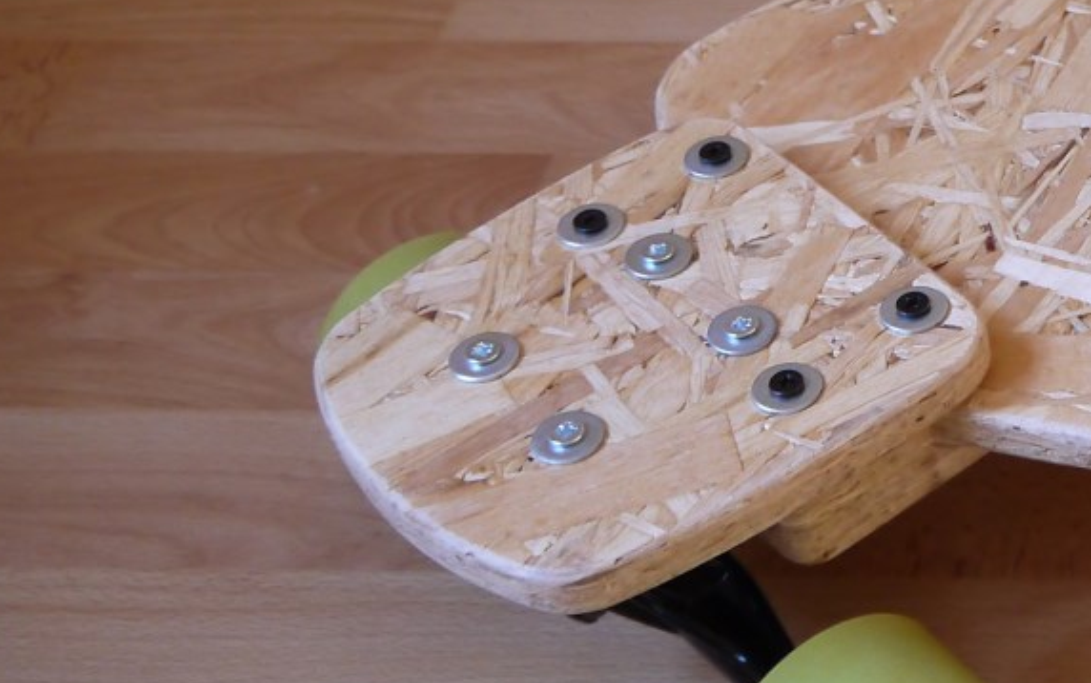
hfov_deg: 22.4
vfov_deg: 15.6
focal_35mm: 83
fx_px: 2469
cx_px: 1410
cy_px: 113
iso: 500
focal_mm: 14
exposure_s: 1/60
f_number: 3.5
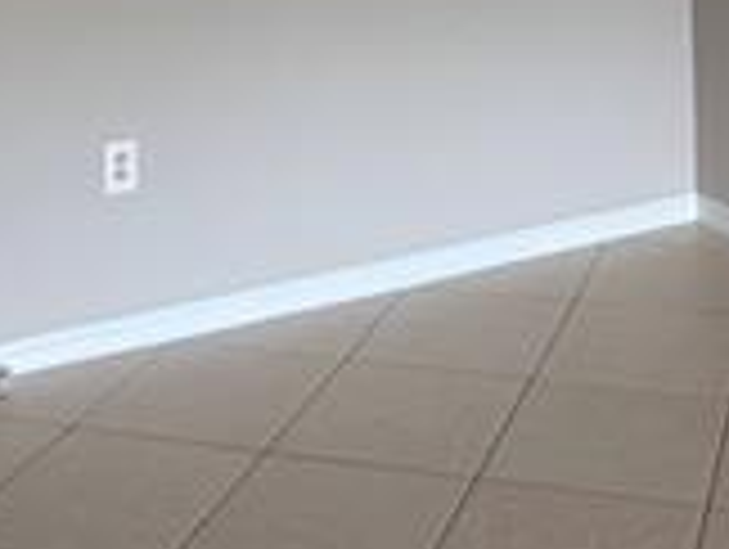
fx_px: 1455
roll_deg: +1.0
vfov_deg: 18.6
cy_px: -297
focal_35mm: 69
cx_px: 482
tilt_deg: +1.2
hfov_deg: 28.0
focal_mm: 2.22
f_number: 2.2
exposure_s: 1/60
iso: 200
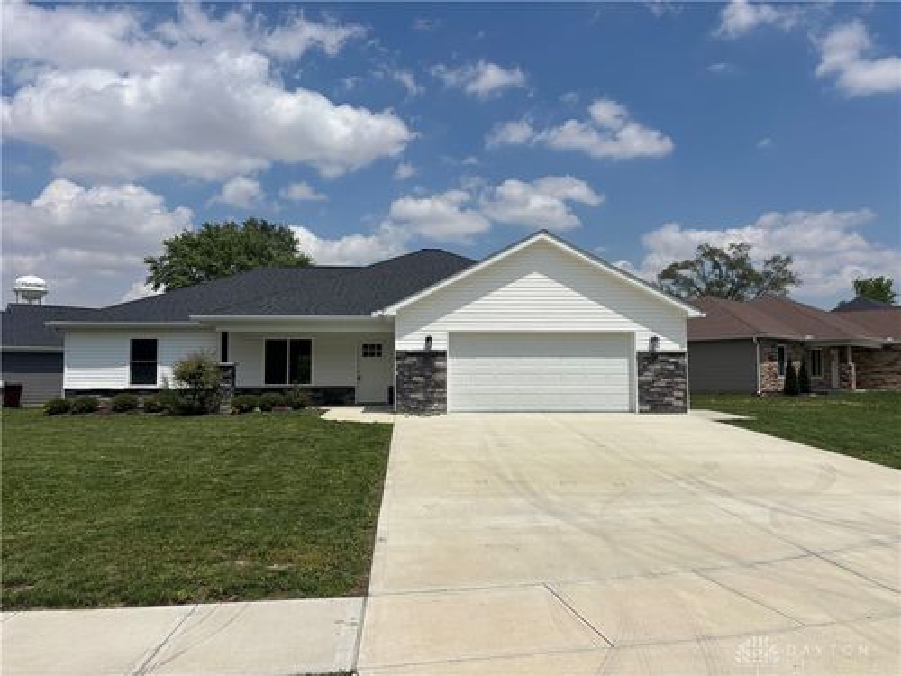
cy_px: 338
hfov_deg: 67.3
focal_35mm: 26
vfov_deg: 53.1
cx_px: 450
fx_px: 677
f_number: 1.6
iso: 50
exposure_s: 1/9091
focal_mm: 5.96
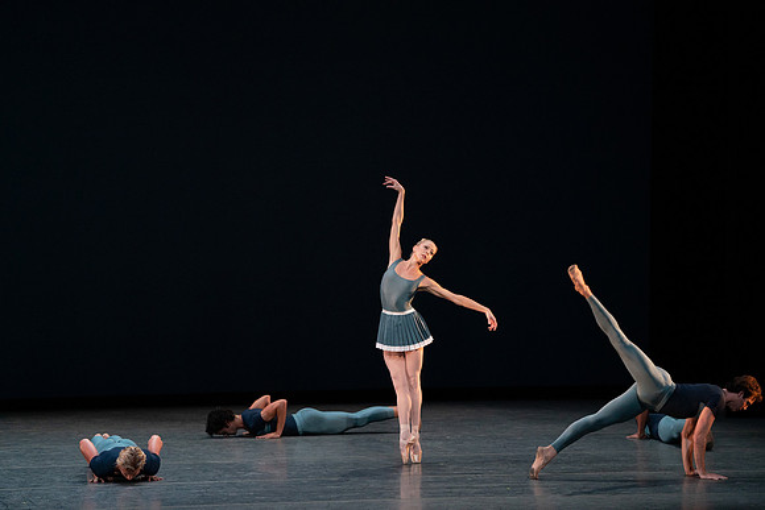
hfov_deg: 8.5
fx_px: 5122
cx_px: 382
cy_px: 255
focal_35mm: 241
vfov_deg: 5.7
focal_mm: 241
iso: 5000
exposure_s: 1/400
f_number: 7.1
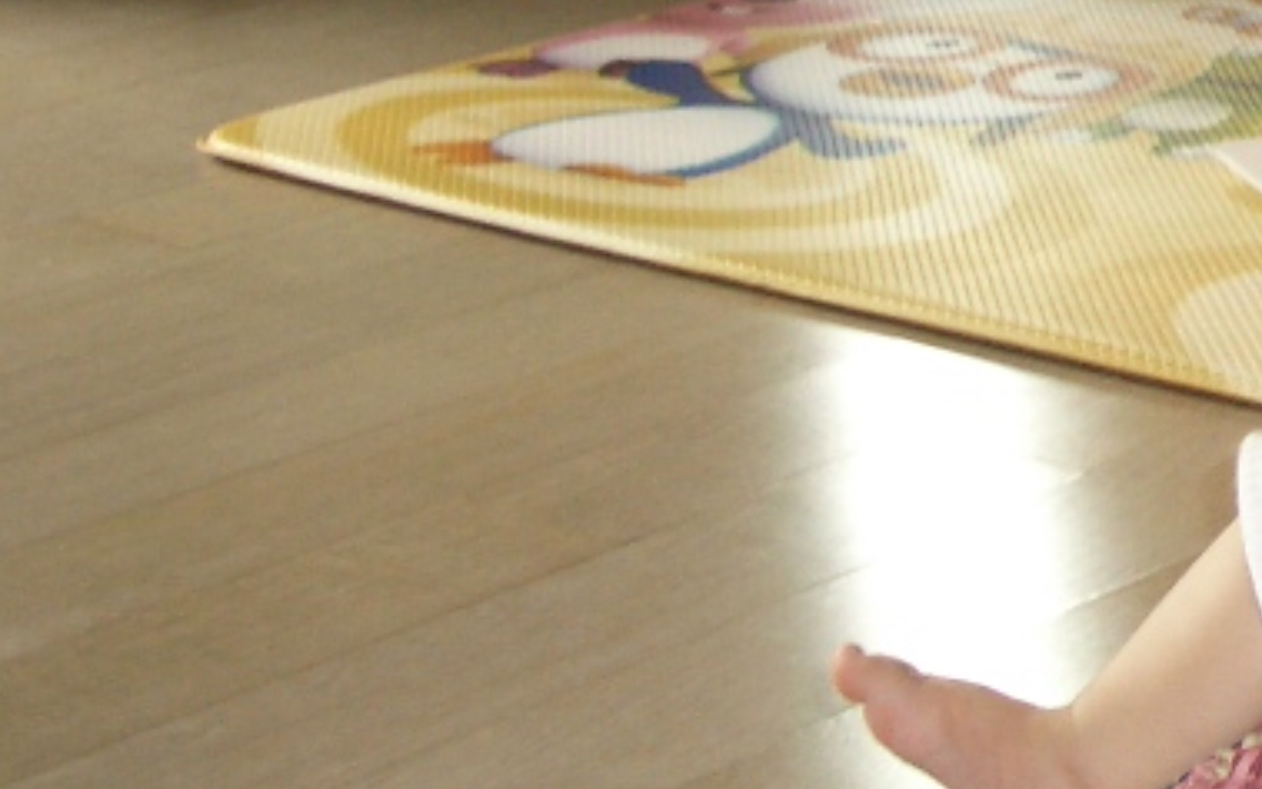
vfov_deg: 10.9
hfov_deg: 15.7
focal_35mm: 118
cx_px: 2094
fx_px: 4059
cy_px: -130
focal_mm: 7.1
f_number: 2.8
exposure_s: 1/60
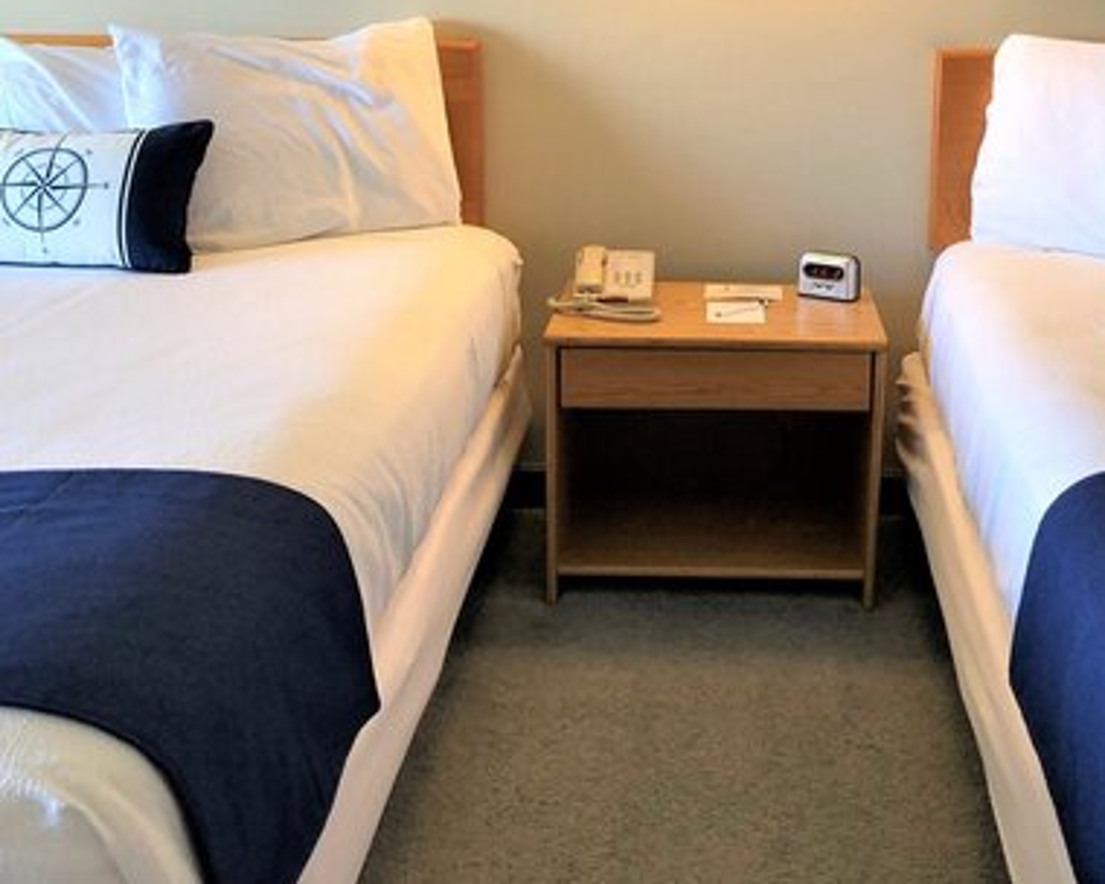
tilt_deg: -11.1
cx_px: 721
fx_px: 1504
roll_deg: -0.5
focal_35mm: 46
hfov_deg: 39.9
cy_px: 198
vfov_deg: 32.0
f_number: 1.8
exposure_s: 1/30
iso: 25
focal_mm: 4
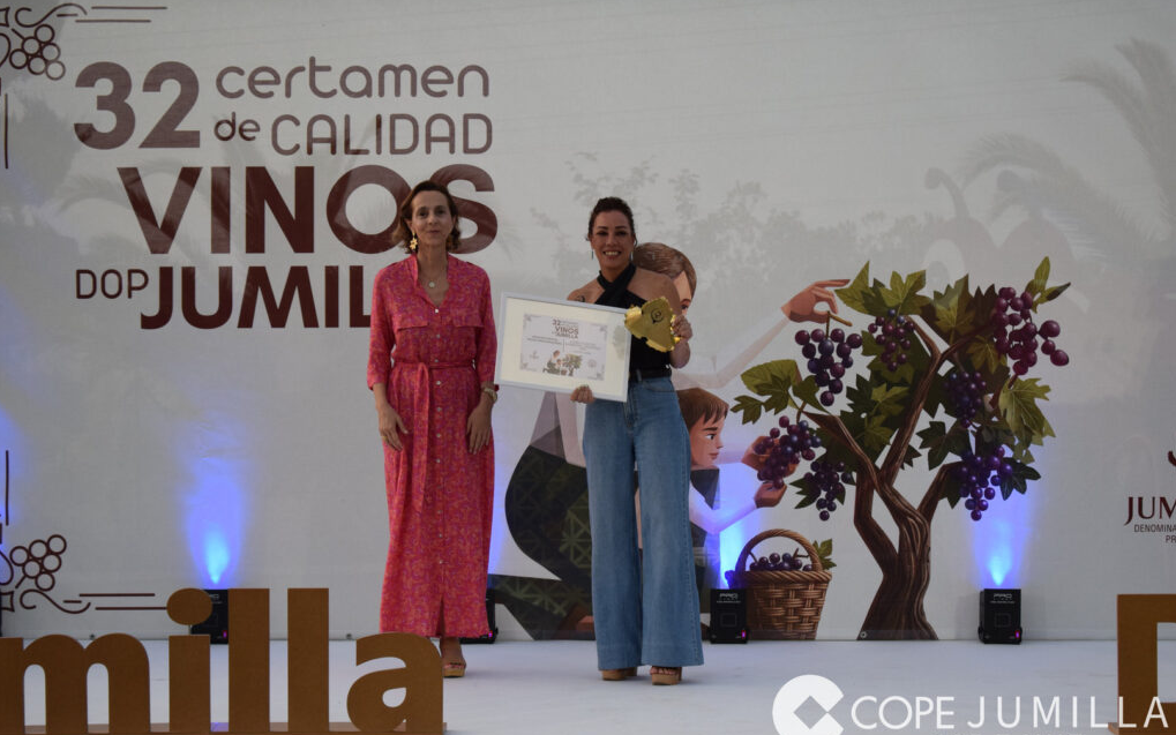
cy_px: 369
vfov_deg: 15.5
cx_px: 587
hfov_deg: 24.5
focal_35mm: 85
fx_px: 2709
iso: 800
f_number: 5.6
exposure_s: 1/500
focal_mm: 55
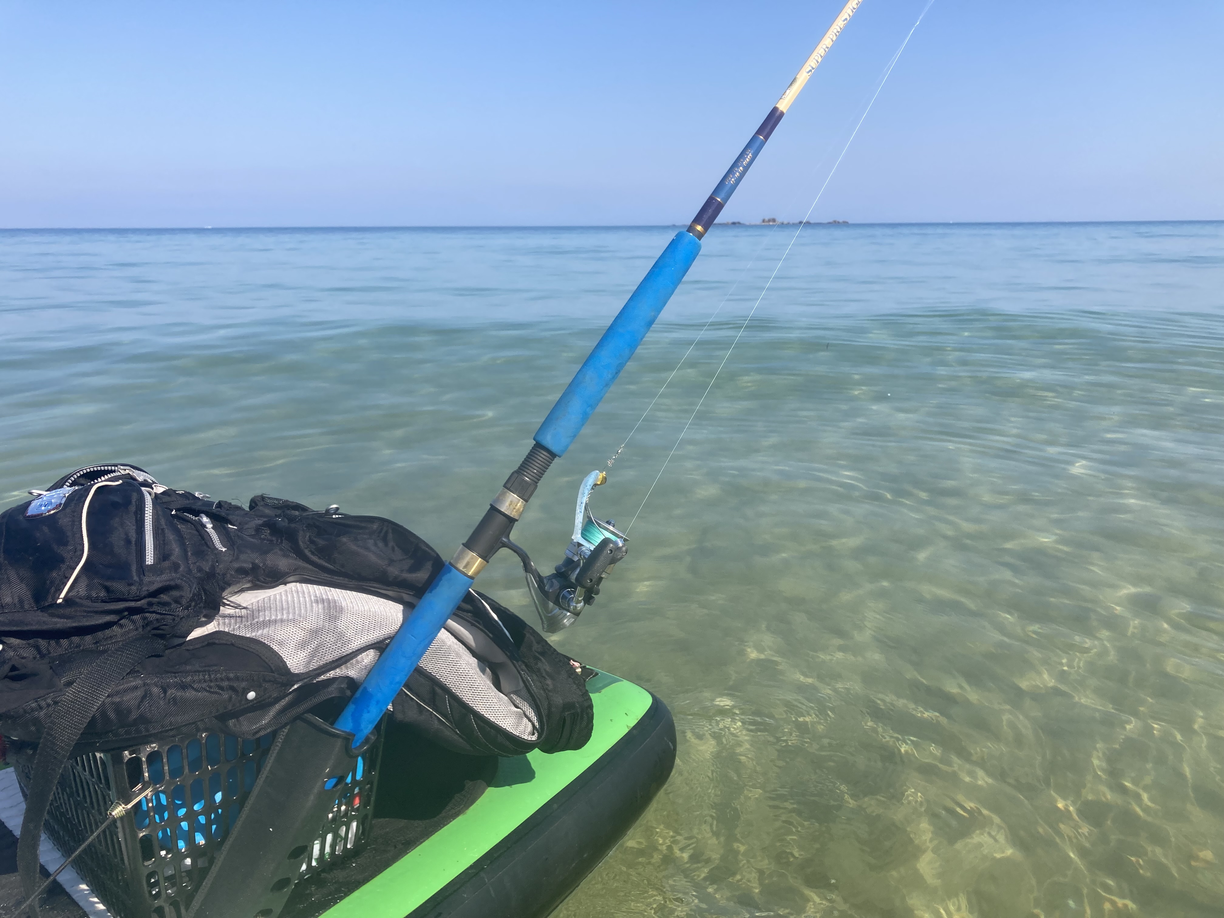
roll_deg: -0.4
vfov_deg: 49.7
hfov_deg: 63.4
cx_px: 612
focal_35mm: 28
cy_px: 459
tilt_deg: -12.1
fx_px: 990
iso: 20
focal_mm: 3.99
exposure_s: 1/1499
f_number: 1.8
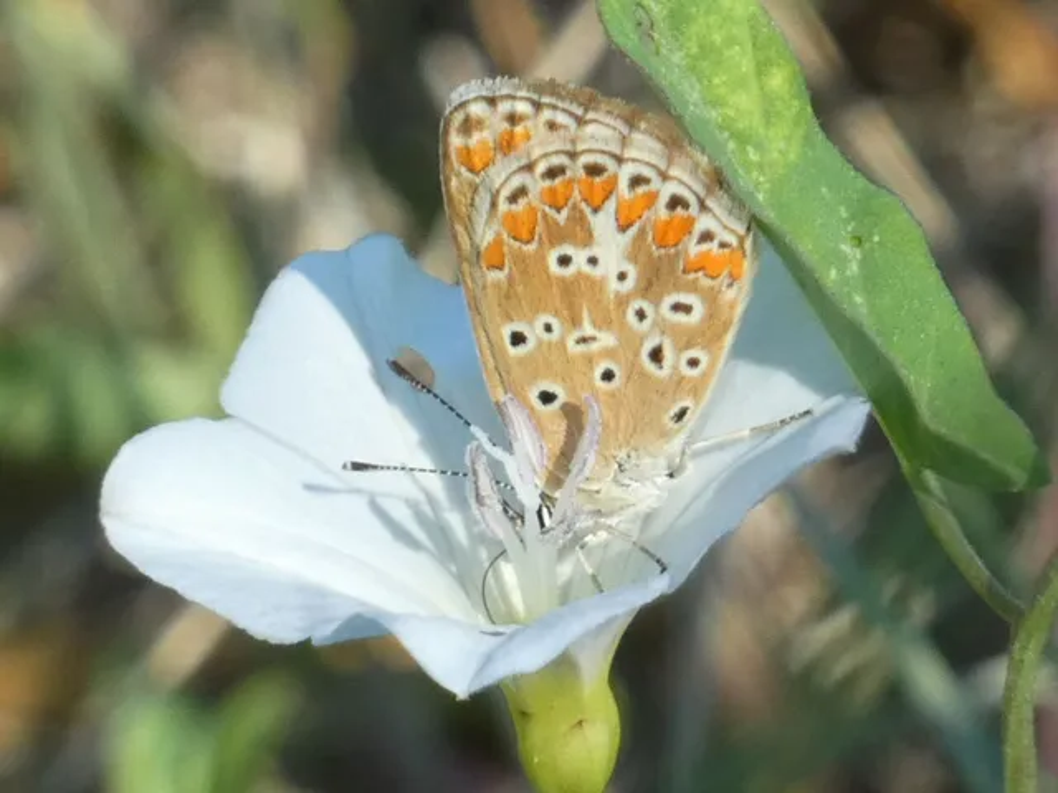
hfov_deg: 4.6
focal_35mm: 428
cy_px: 396
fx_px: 13081
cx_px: 529
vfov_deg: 3.5
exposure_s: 1/100
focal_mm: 76.7
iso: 200
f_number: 5.6
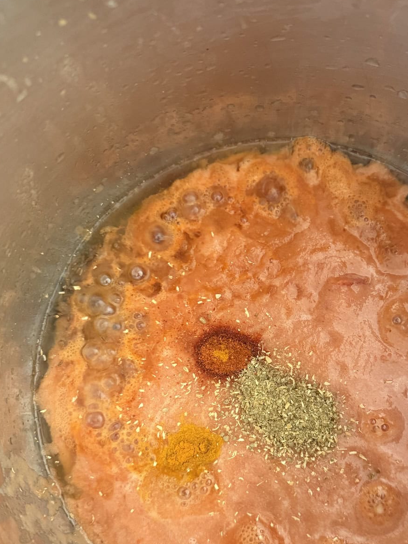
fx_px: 519
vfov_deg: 54.9
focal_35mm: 33
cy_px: 330
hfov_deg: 42.3
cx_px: 276
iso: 500
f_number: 1.8
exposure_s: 1/60
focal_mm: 6.8
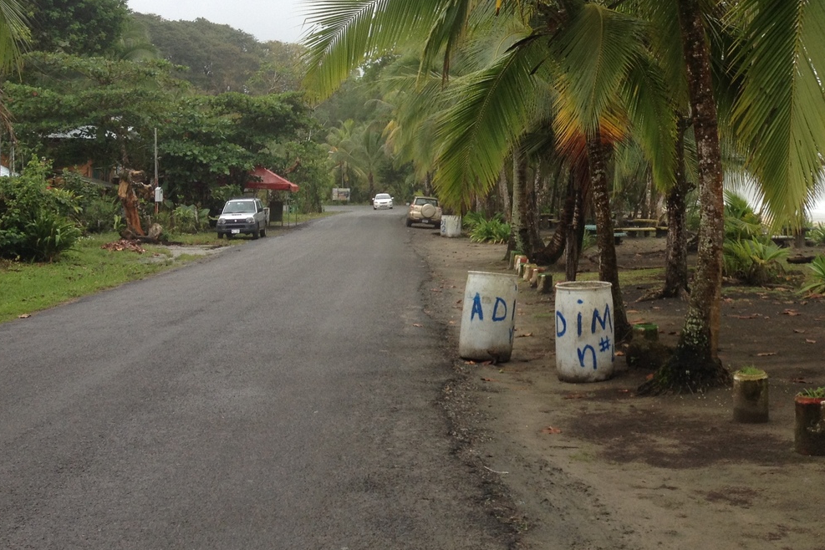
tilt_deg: +1.1
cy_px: 137
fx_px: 1352
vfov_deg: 22.8
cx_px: 633
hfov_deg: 33.2
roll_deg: -1.2
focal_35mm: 59
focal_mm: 4.28
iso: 50
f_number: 2.4
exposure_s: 1/222
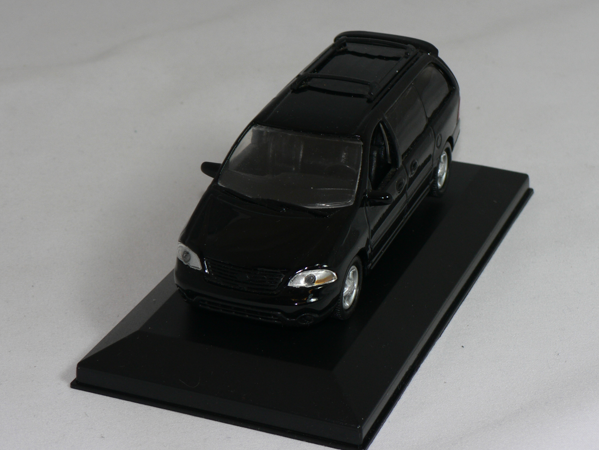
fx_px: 1609
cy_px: 197
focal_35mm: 93
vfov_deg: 15.9
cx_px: 318
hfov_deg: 21.1
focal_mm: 13.4
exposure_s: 1/60
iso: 80
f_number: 4
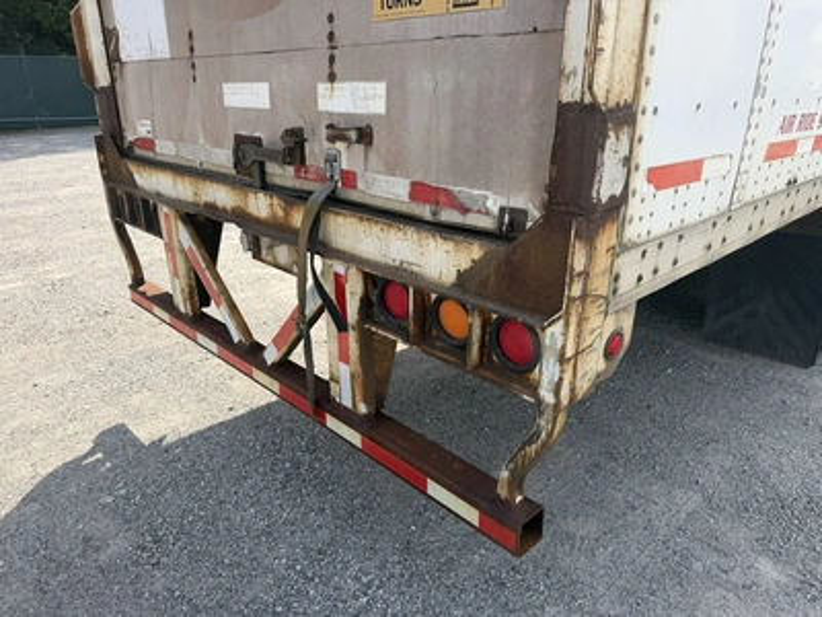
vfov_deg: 56.8
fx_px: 570
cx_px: 411
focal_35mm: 24
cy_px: 308
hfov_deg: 71.6
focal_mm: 6.76
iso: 80
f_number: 1.78
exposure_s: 1/1949
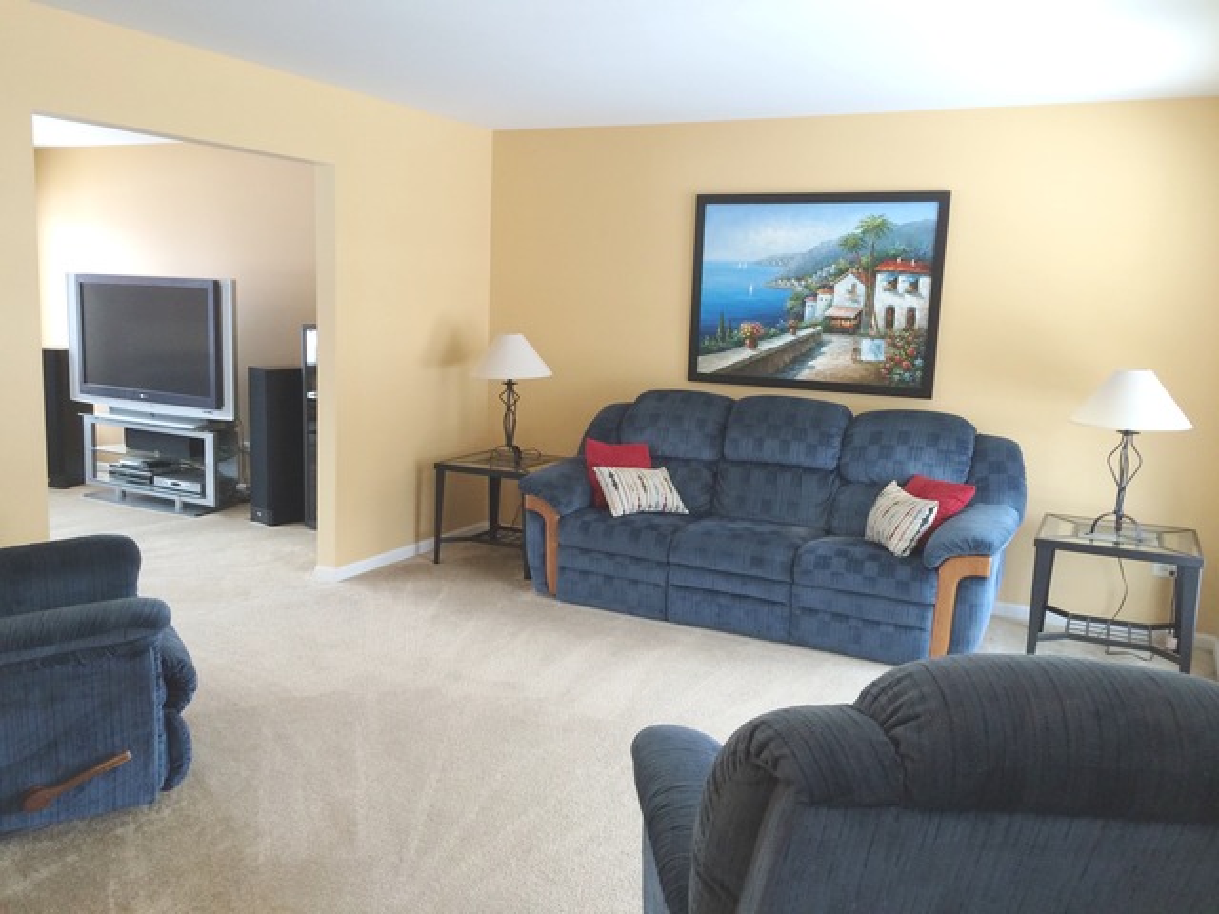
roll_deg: -0.4
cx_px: 610
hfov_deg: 61.7
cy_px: 457
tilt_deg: -8.6
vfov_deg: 48.2
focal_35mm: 29
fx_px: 1021
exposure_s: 1/30
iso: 50
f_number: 2.2
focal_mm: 4.15
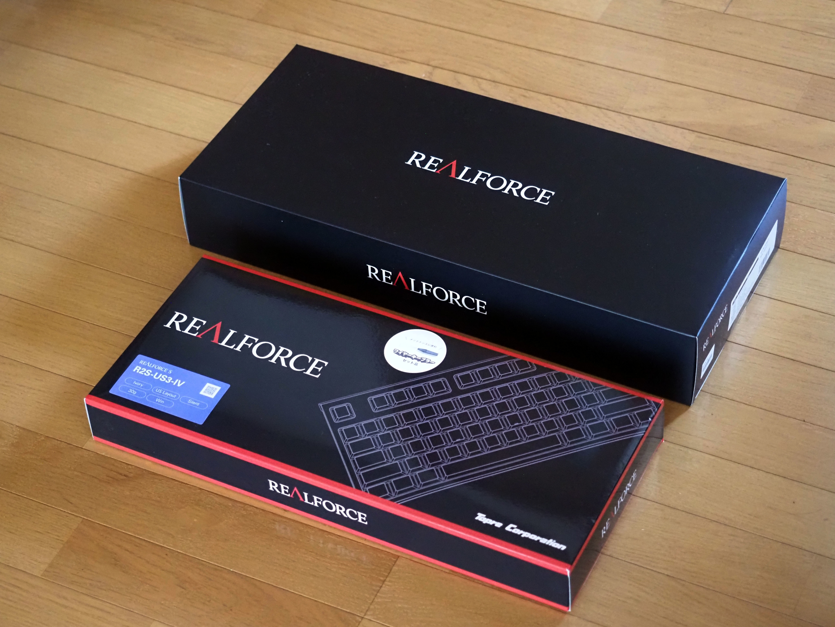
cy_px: 314
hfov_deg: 24.4
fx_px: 1930
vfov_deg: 18.4
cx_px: 418
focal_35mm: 80
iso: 6400
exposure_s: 1/50
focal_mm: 40
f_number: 2.8
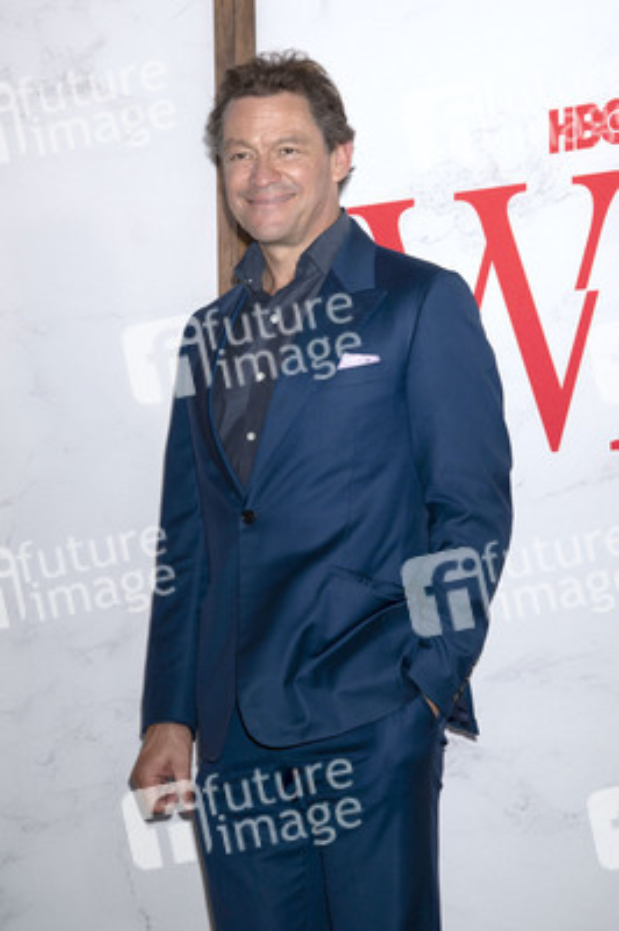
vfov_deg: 24.8
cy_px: 466
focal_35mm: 82
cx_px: 310
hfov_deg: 16.6
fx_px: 2118
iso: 640
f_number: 6.3
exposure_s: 1/200
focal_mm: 82
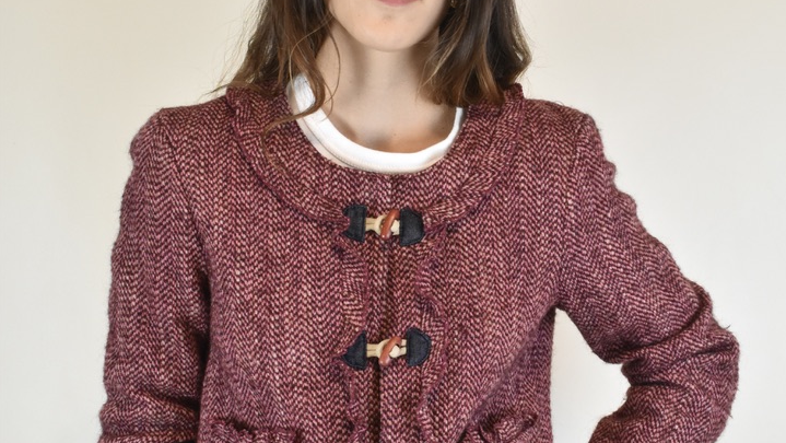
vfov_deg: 17.5
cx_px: 394
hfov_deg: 30.6
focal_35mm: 69
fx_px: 1434
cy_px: 304
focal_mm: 29
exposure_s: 1/40
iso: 1600
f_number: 13
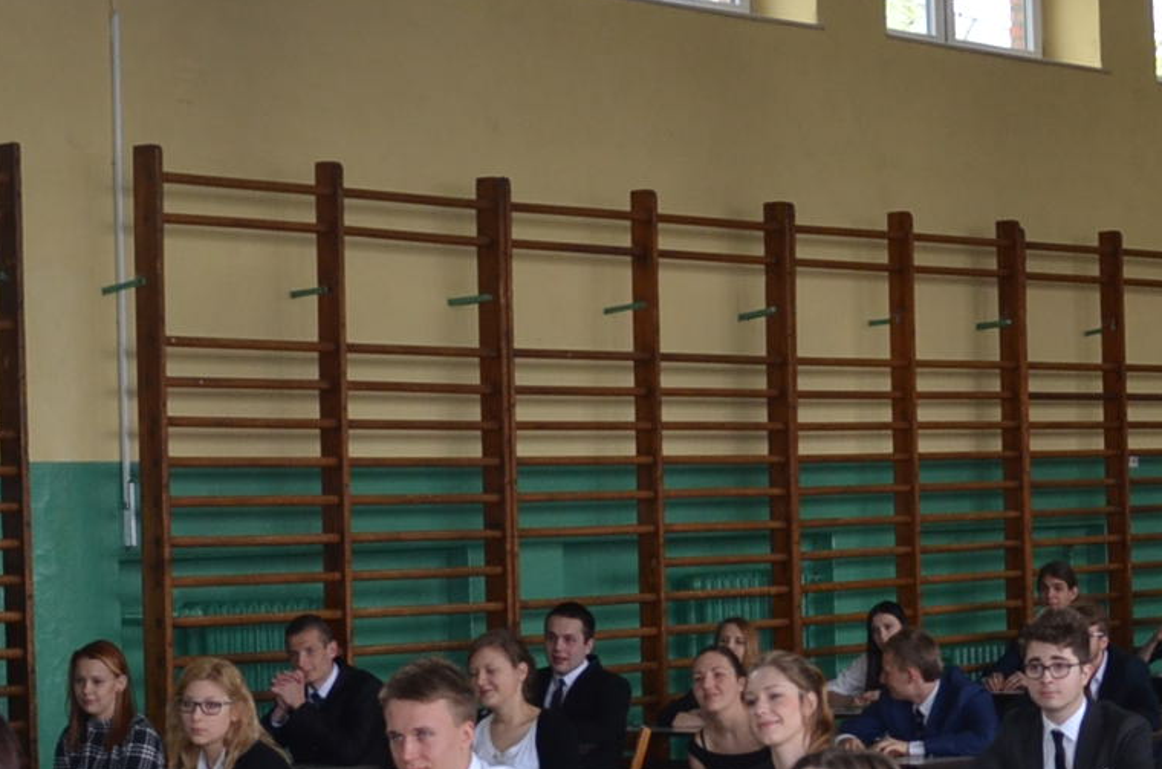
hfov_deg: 18.8
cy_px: 654
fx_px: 3446
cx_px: 1067
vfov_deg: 12.7
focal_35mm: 107
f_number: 3.8
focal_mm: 22
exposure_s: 1/125
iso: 400
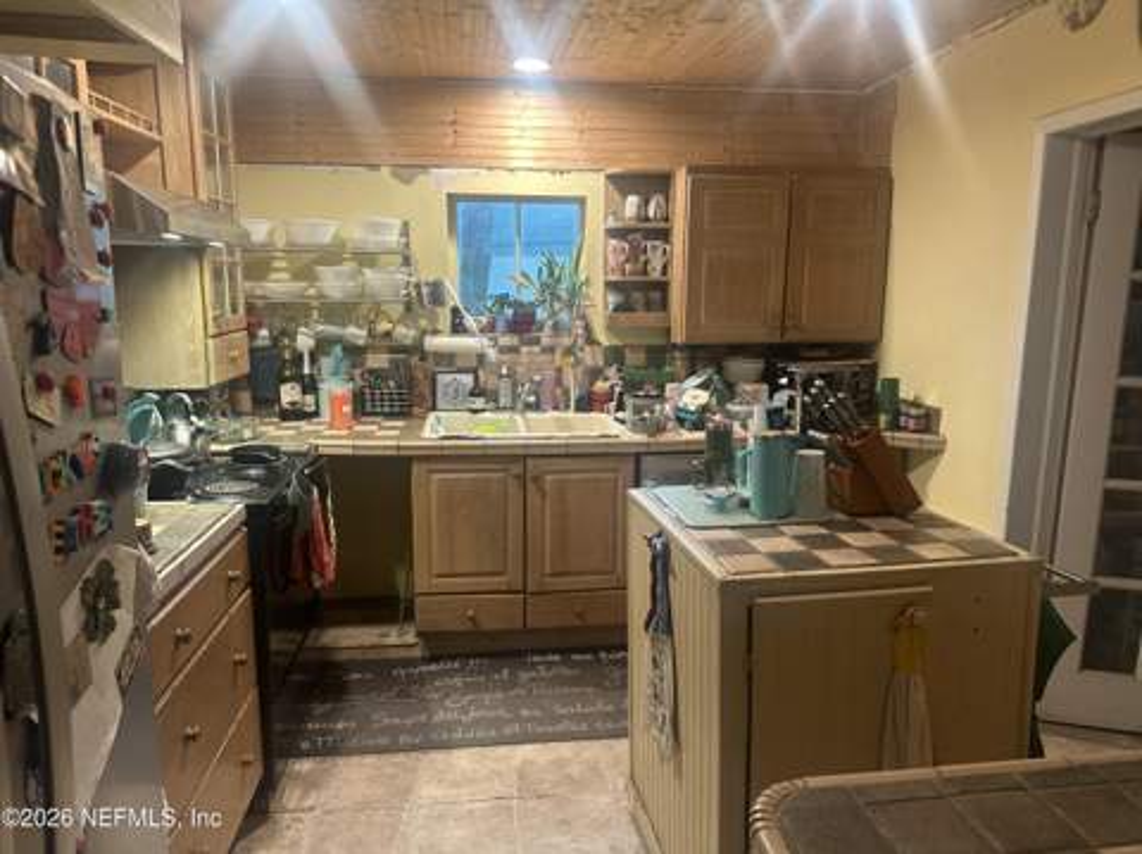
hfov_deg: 71.7
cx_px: 571
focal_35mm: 24
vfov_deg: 56.7
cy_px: 427
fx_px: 791
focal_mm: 6.86
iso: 250
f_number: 1.78
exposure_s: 1/46
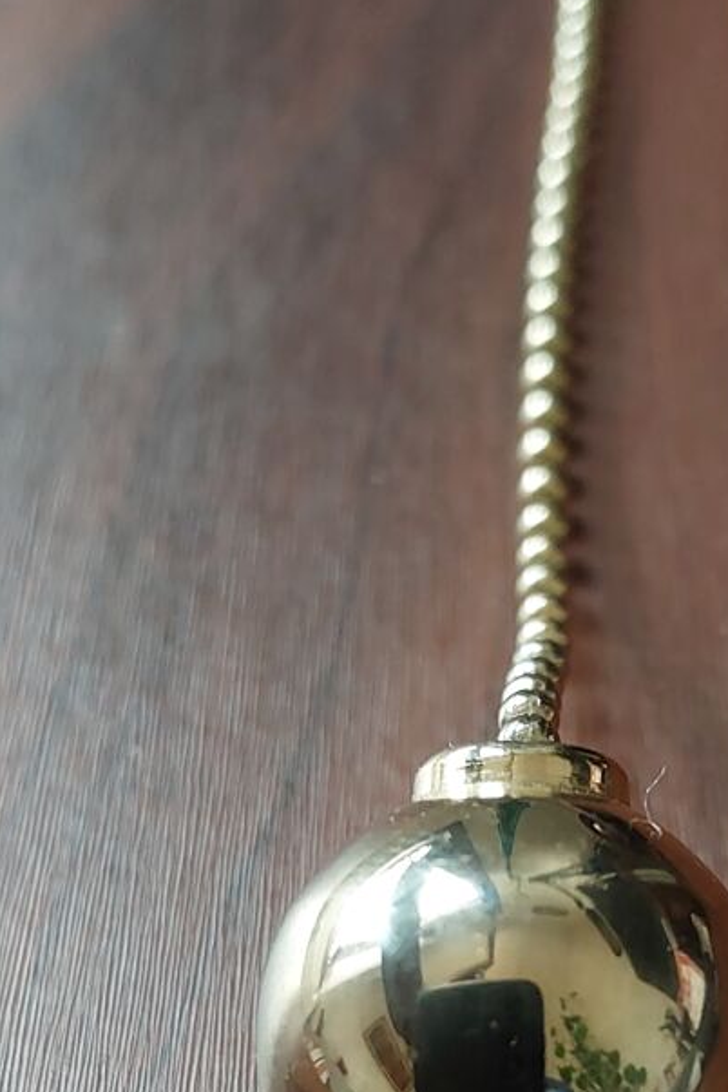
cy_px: 888
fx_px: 2093
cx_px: 465
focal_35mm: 69
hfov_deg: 19.7
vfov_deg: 28.6
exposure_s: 1/50
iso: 400
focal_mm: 4.6
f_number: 1.8
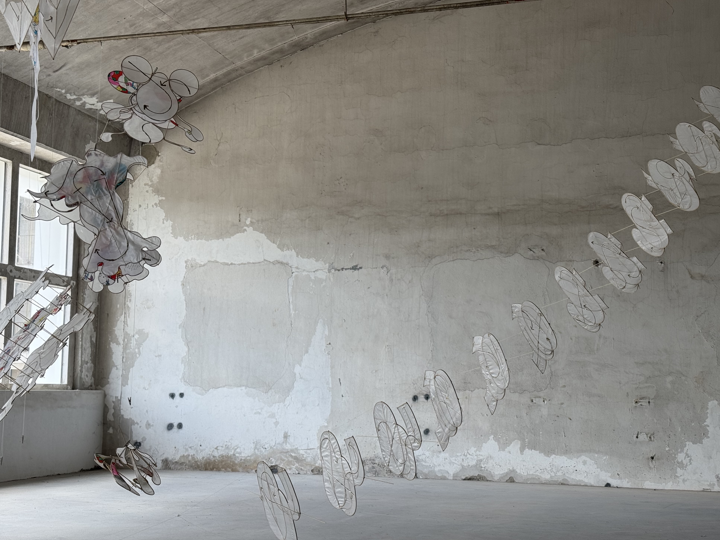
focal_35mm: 50
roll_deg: -0.6
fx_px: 1040
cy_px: 267
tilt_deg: +7.0
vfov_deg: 29.1
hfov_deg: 38.2
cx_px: 357
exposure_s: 1/191
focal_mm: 6.76
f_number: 1.78
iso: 50
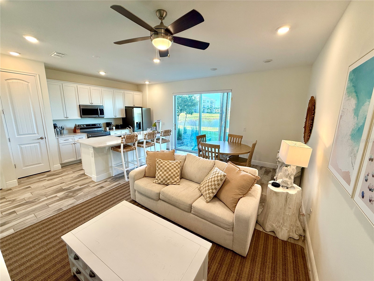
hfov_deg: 102.1
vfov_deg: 85.7
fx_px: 151
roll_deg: -0.5
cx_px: 187
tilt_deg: -10.5
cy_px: 140
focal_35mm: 14
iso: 100
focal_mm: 2.22
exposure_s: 1/120
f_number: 2.2
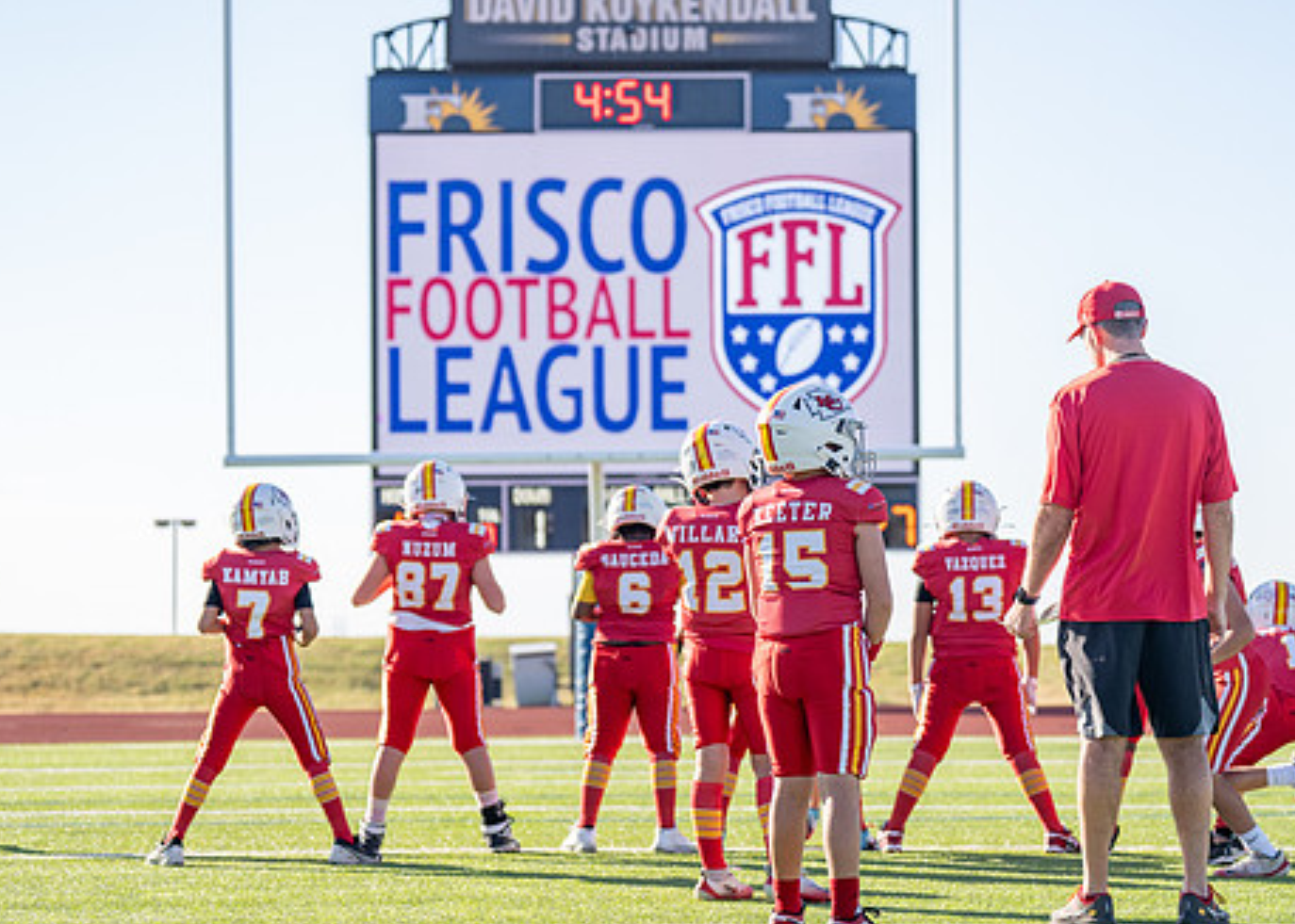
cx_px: 697
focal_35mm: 99
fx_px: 3641
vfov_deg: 14.5
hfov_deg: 20.2
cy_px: 558
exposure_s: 1/2500
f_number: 2.8
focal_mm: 70
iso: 320
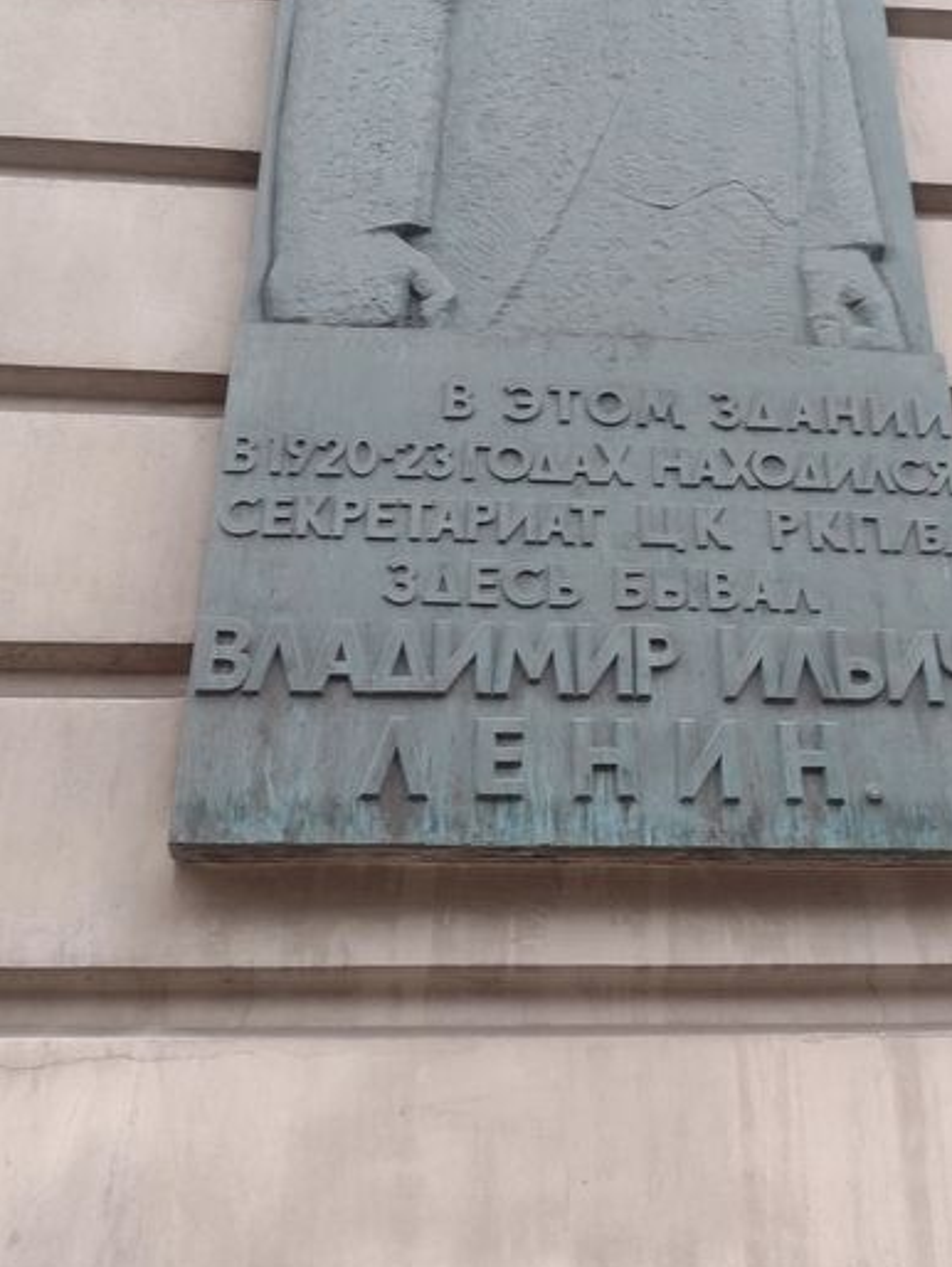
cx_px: 639
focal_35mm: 42
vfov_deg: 44.3
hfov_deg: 34.0
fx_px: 1539
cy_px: 451
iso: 135
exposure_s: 1/50
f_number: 1.7
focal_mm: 4.71
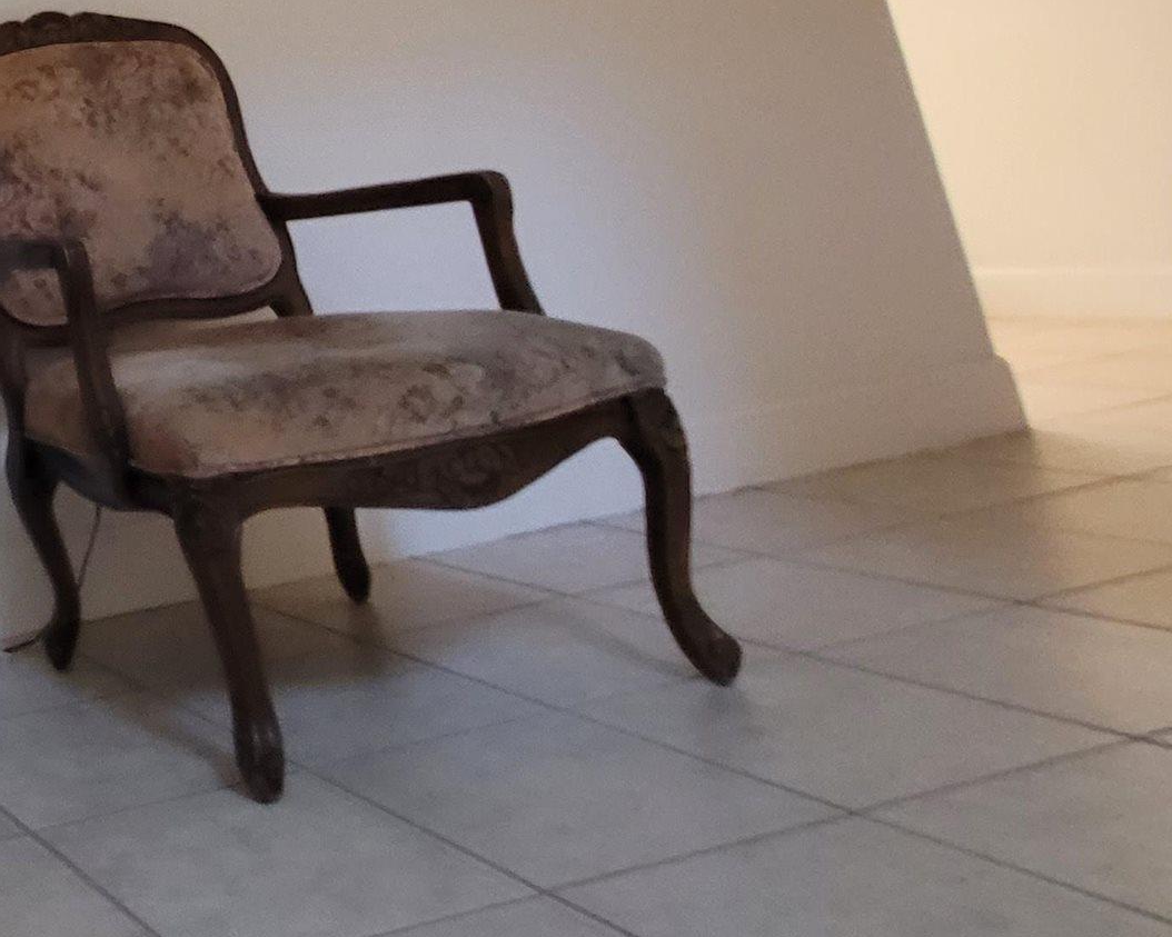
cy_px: 32
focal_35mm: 37
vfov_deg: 36.6
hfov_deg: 32.4
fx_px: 1283
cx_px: -446
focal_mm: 2.2
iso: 640
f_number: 2.2
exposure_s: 1/24
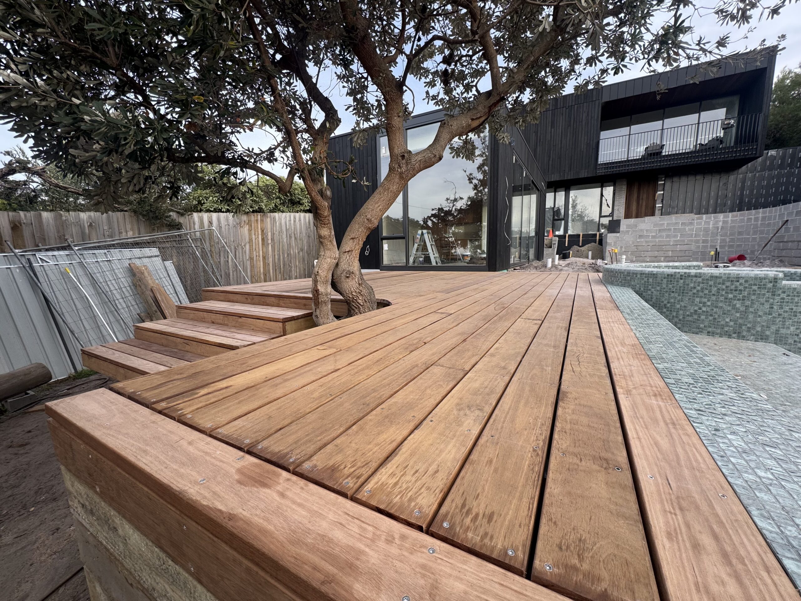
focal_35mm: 14
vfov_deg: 85.7
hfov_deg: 102.1
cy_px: 300
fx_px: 324
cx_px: 400
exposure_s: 1/205
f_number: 2.2
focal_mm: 2.22
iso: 40
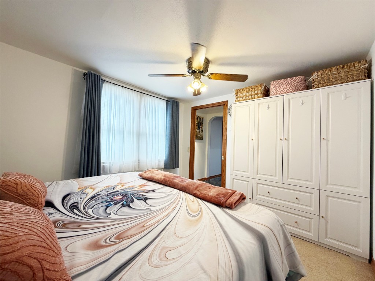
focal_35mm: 14
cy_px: 140
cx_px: 188
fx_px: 152
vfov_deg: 85.7
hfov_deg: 102.1
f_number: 2.2
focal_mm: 2.22
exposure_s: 1/121
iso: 200
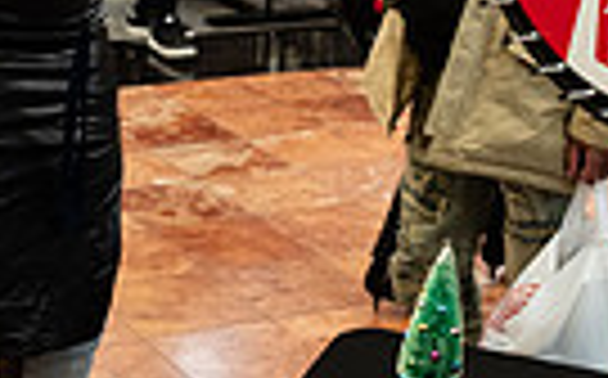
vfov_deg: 11.6
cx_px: 99
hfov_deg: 19.4
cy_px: -250
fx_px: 1754
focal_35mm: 106
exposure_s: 1/125
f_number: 3.2
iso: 1250
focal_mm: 24
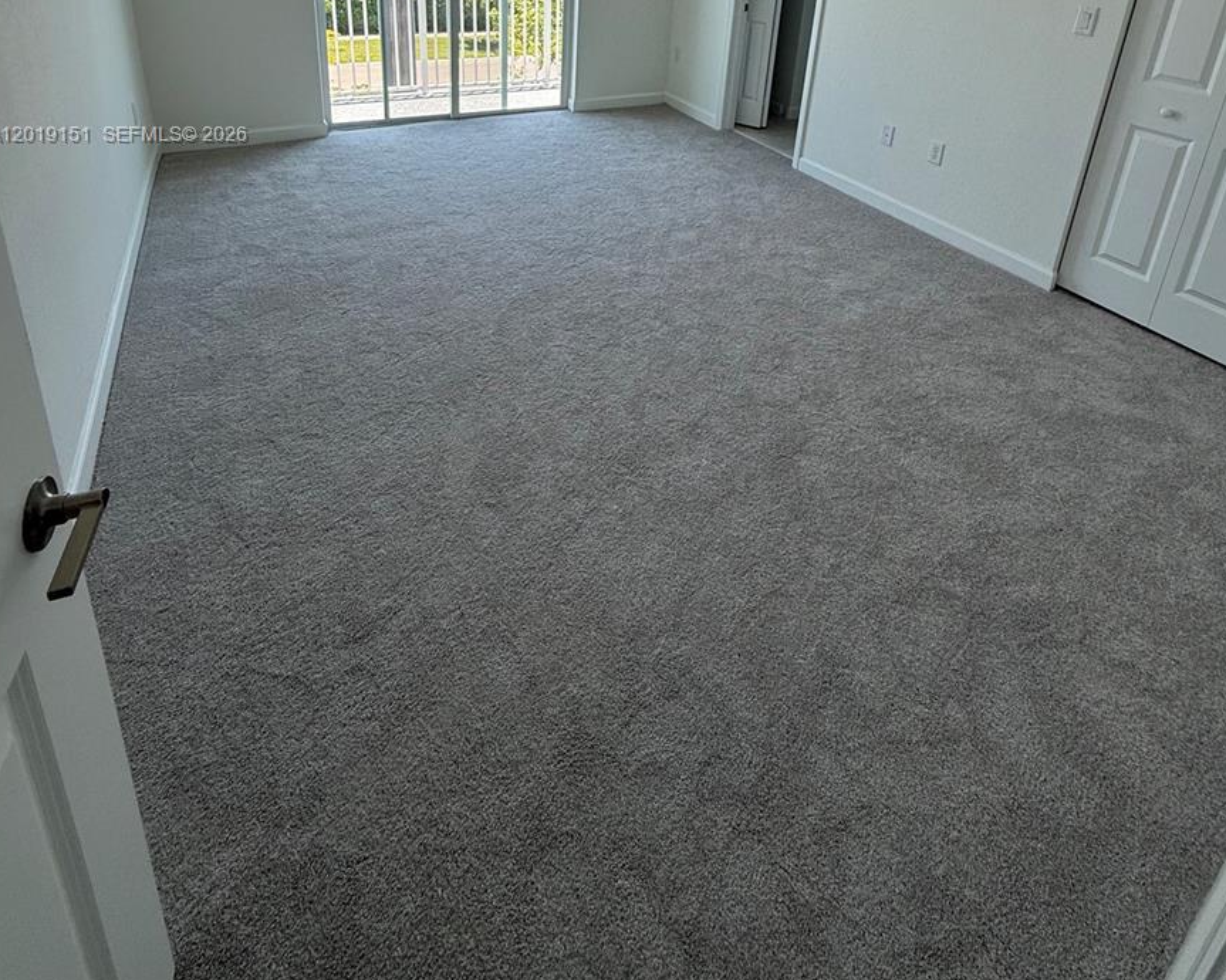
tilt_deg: -17.5
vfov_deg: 62.0
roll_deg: -4.3
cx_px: 624
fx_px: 689
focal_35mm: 19
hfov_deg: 83.3
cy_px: 136
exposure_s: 1/256
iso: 64
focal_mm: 2.22
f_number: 2.2
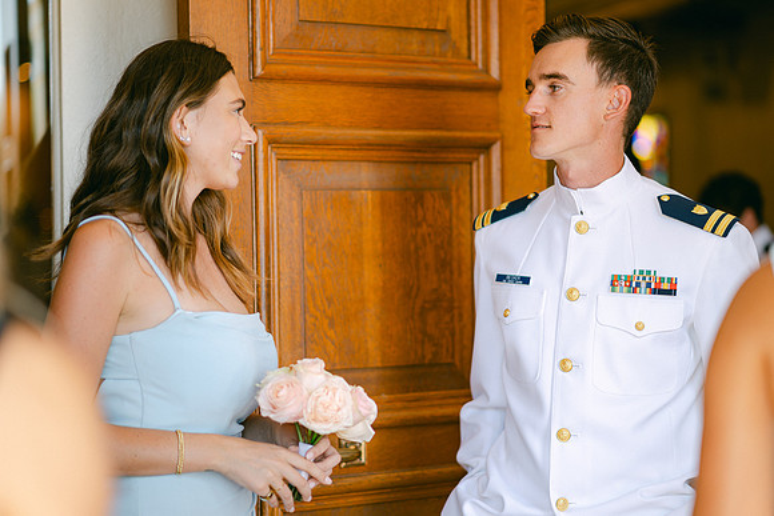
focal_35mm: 85
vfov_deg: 16.1
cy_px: 258
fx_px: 1828
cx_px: 387
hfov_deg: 23.9
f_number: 1.8
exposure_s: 1/125
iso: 64
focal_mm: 85
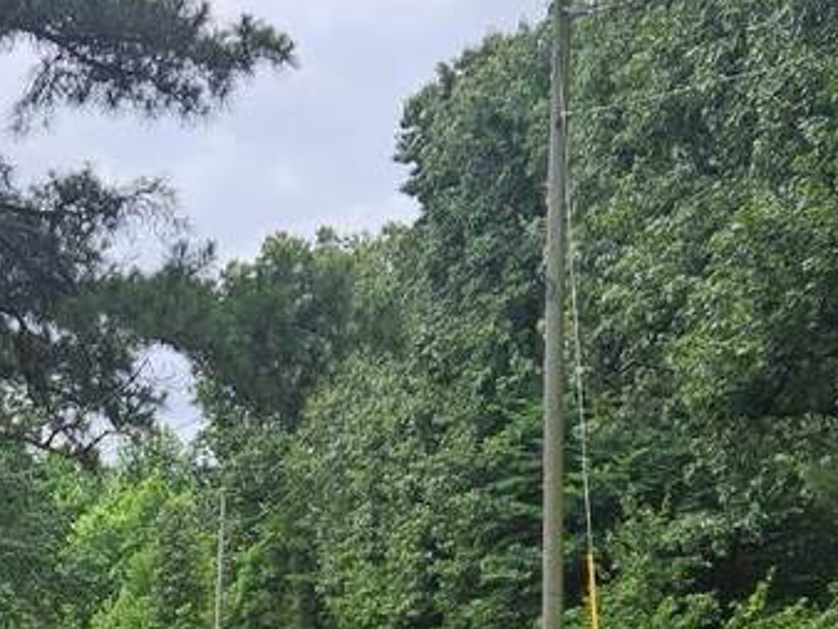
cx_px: -2
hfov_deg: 21.7
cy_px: 810
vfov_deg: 16.1
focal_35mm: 87
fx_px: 2108
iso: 25
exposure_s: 1/1414
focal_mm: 5.4
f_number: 1.8
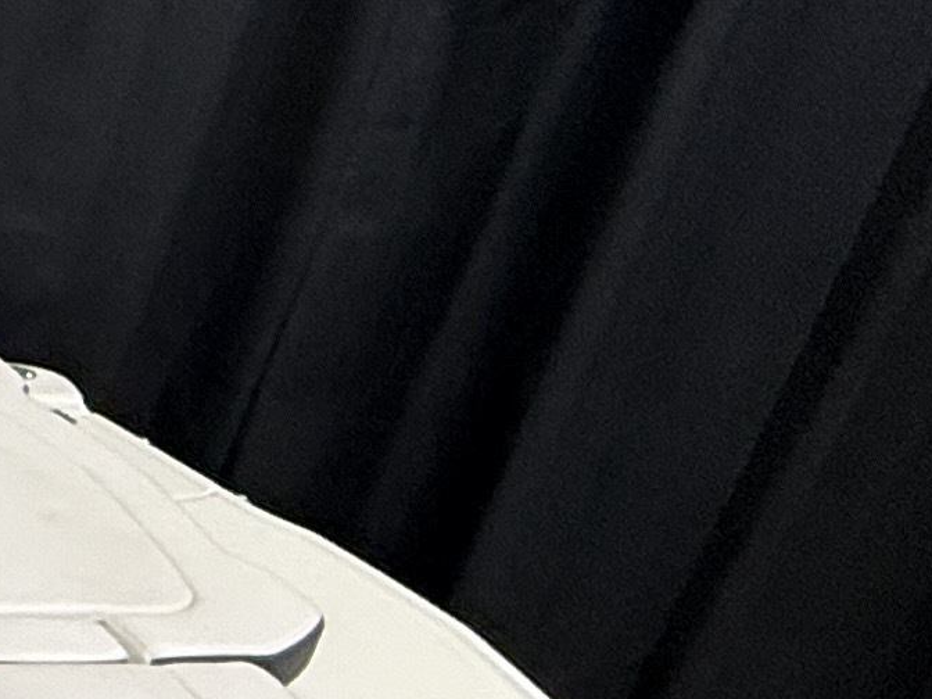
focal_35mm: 84
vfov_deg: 17.5
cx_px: -1370
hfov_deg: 14.3
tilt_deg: -29.0
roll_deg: -1.5
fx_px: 2262
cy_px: 499
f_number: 2.2
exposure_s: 1/120
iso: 250
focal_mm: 2.22
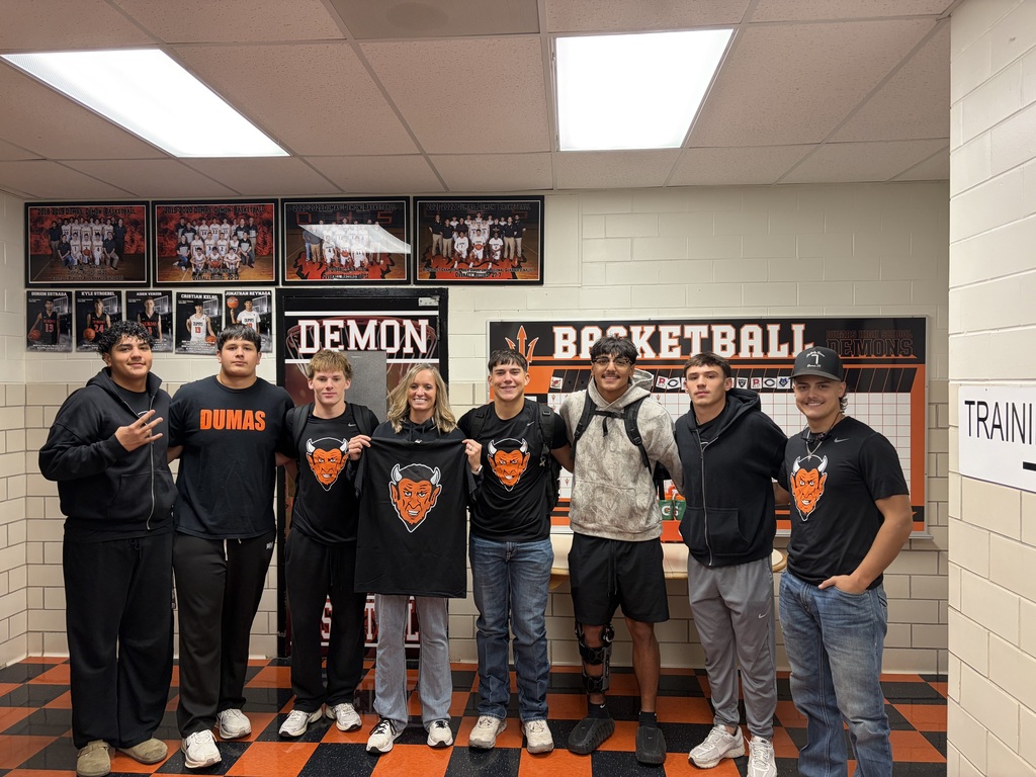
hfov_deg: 67.3
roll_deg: +1.1
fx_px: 778
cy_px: 388
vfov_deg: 53.1
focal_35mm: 26
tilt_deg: +0.5
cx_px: 518
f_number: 1.6
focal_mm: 5.96
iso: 100
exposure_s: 1/60
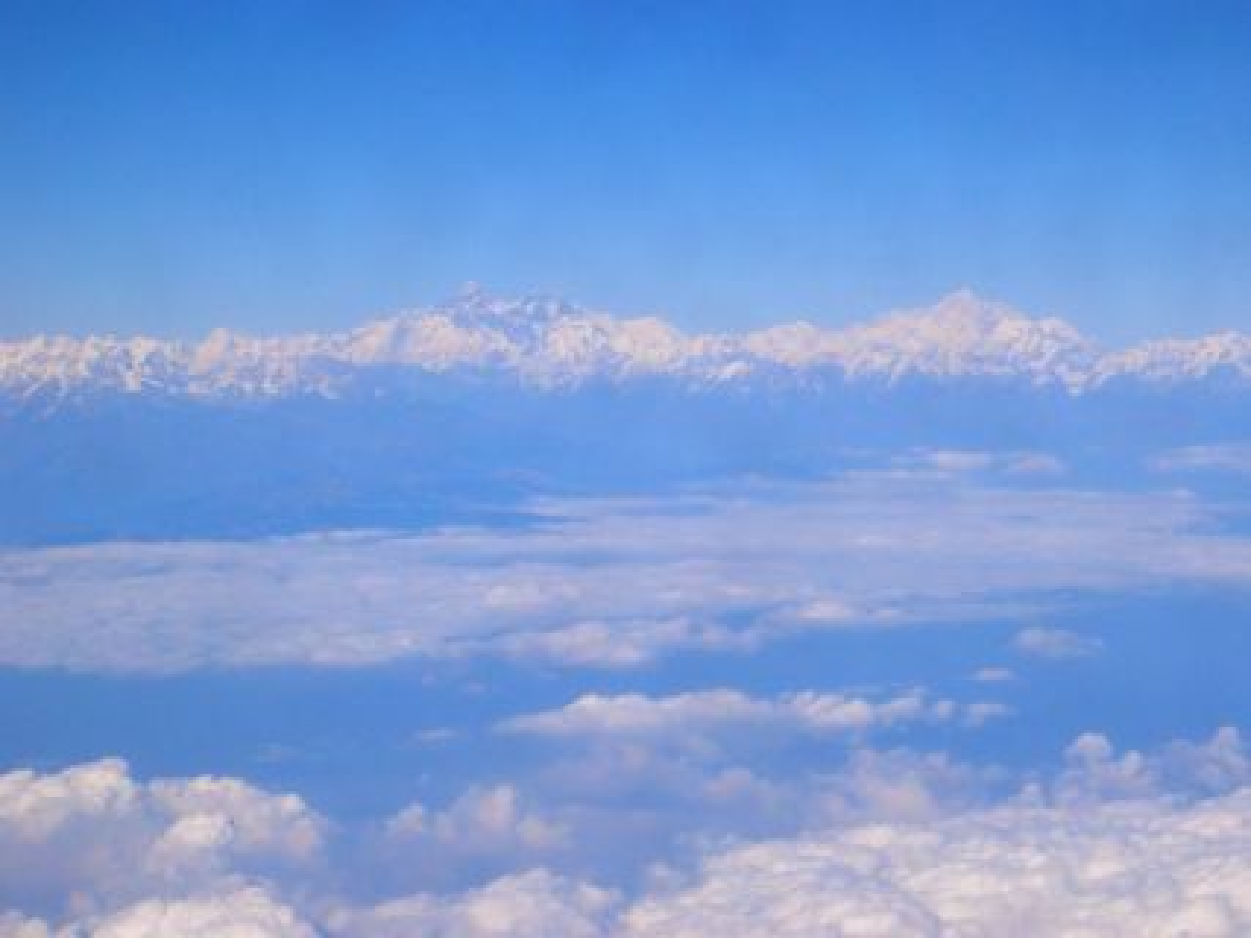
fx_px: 4227
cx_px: 626
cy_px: 469
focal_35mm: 117
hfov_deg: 16.8
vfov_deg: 12.7
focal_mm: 24
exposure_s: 1/500
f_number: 8.4
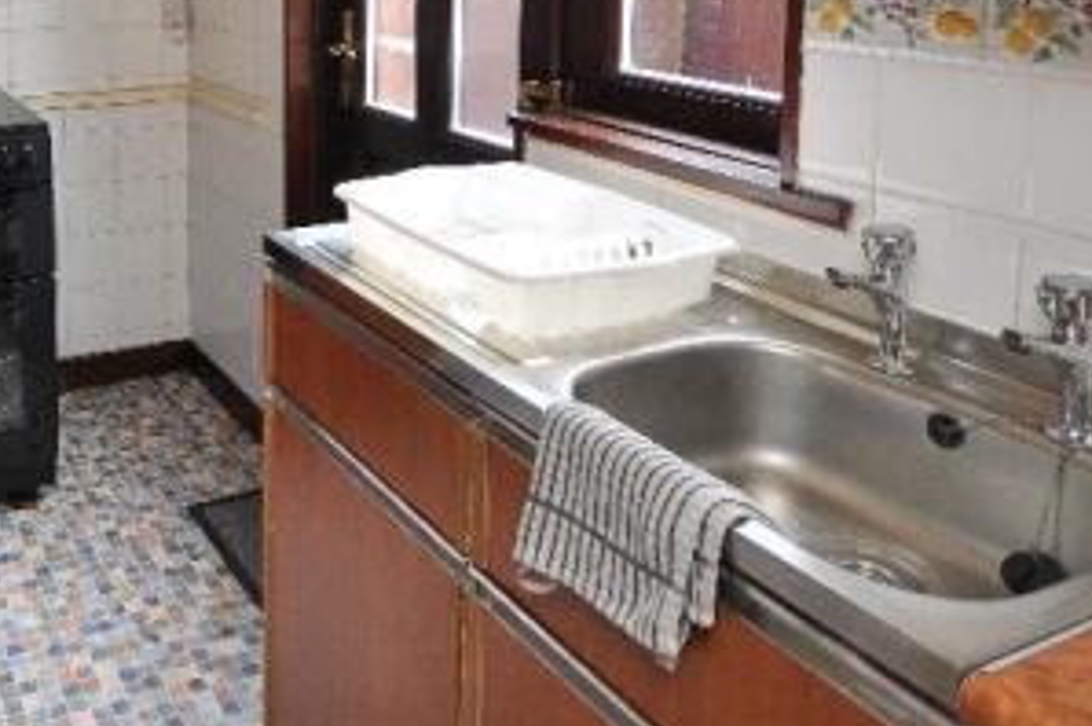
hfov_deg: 52.7
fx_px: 1000
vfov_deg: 36.2
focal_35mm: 33
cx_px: 183
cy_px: 11
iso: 200
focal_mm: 10
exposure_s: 1/60
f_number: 4
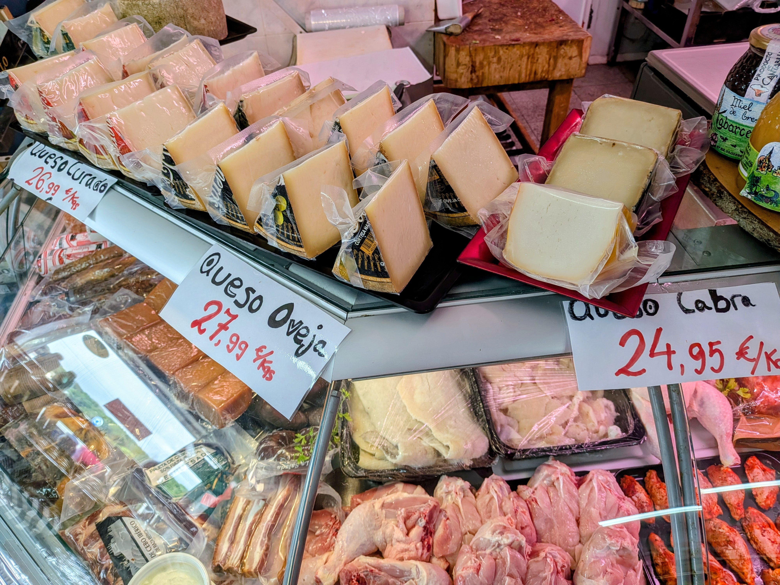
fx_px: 541
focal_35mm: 24
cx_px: 390
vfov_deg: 56.8
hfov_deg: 71.6
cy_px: 292
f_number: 1.7
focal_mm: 4.53
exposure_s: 1/100
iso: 47
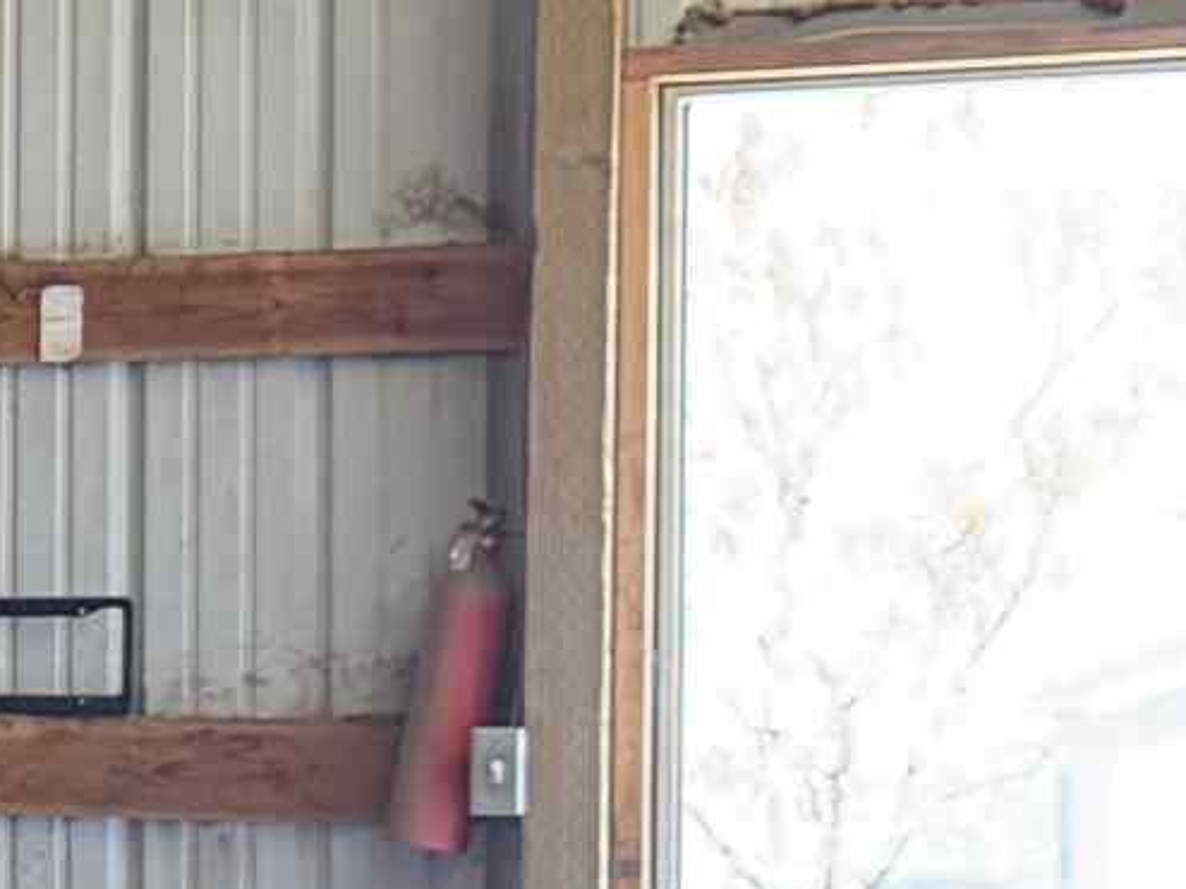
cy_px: 803
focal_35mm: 149
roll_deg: -0.1
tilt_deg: -1.4
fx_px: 5104
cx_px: -1699
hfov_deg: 11.1
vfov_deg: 9.9
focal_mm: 6.76
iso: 200
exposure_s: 1/68
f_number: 1.78
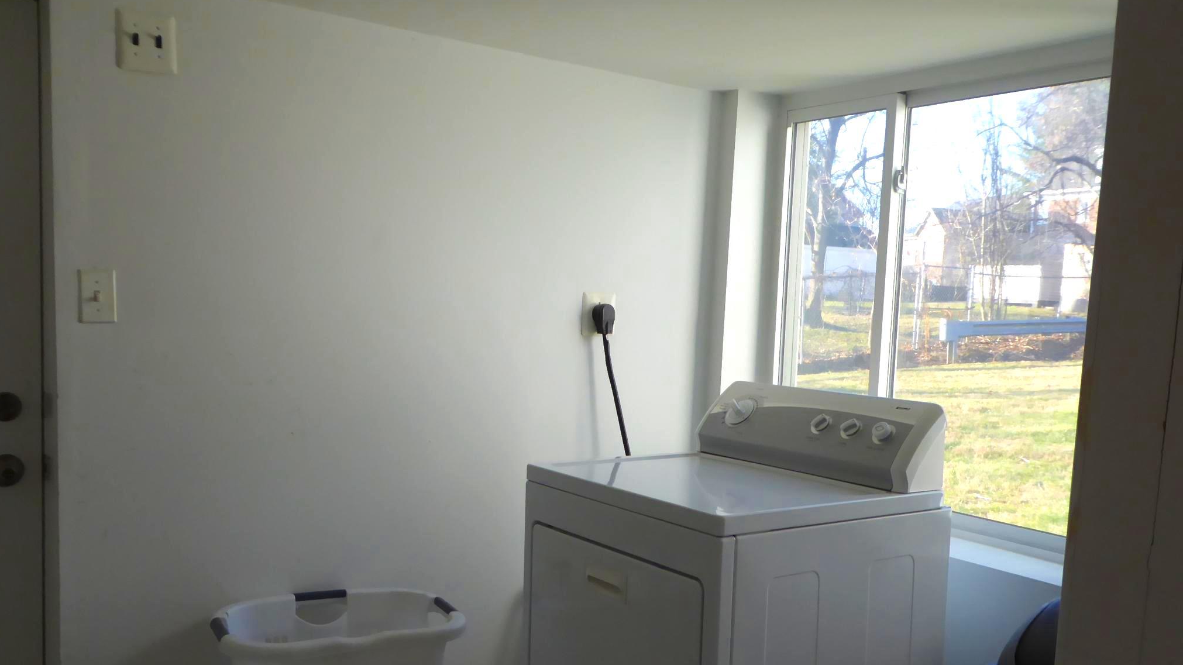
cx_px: 595
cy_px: 395
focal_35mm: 32
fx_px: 1004
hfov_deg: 61.0
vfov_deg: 36.5
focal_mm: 5
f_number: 3.5
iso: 250
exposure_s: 1/125
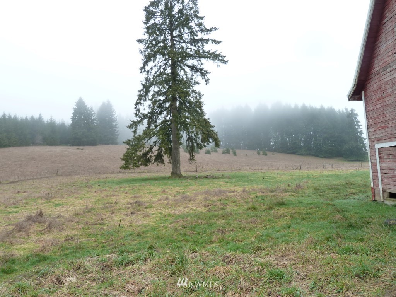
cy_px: 148
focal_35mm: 25
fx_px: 286
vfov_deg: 54.9
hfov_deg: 69.4
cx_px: 198
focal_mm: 4.1
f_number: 4
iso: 125
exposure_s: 1/160
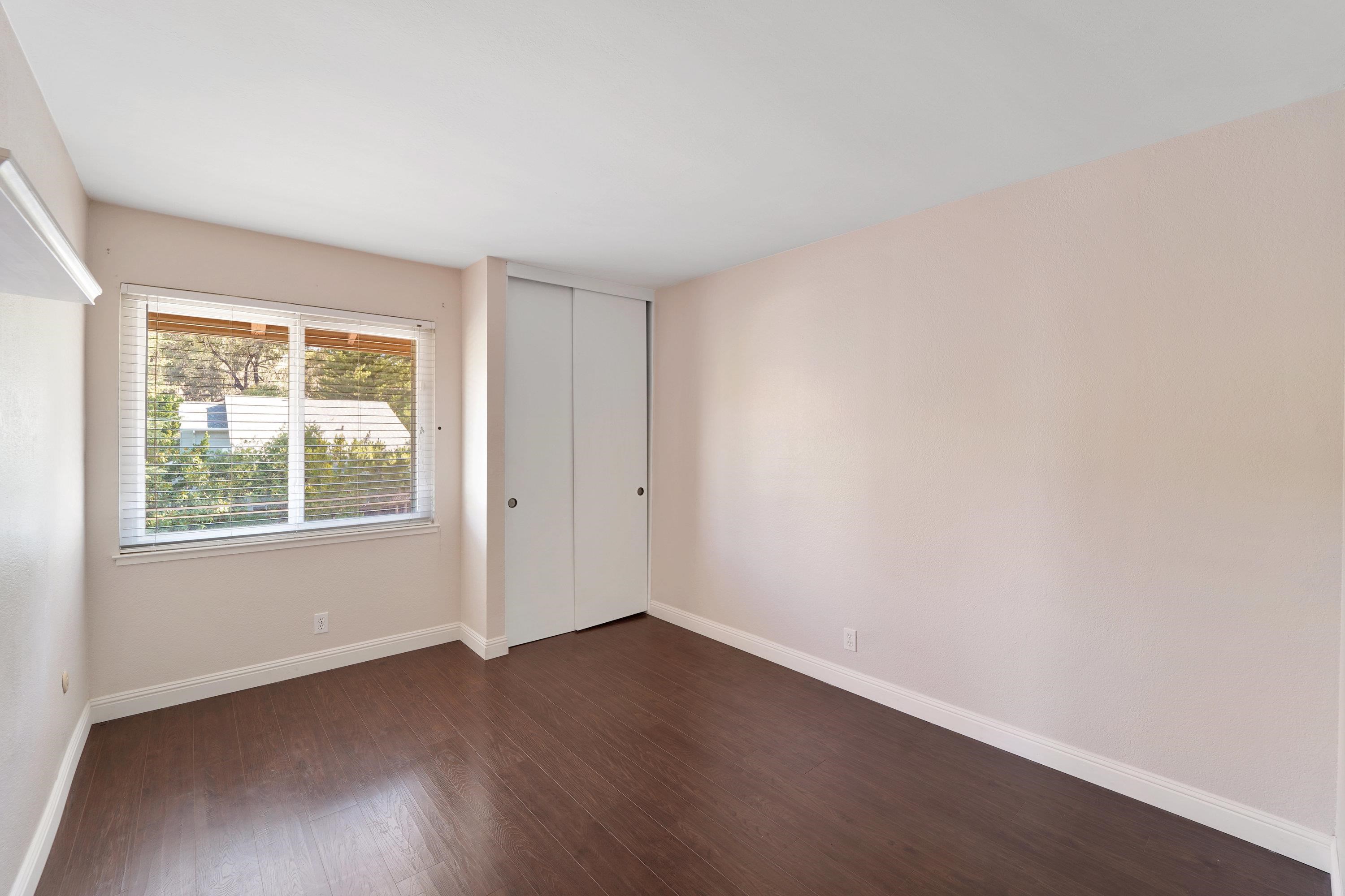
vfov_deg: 81.2
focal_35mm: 14
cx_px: 672
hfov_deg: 104.3
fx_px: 523
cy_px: 448
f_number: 8
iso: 100
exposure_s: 1.6
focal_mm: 14
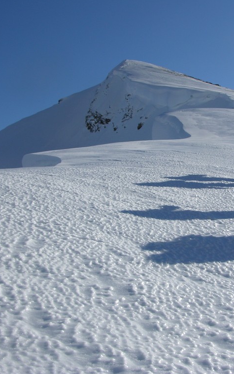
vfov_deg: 40.3
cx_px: 167
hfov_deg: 25.6
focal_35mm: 50
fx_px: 510
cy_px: 186
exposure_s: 1/342
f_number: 7.1
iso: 50
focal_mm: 8.9
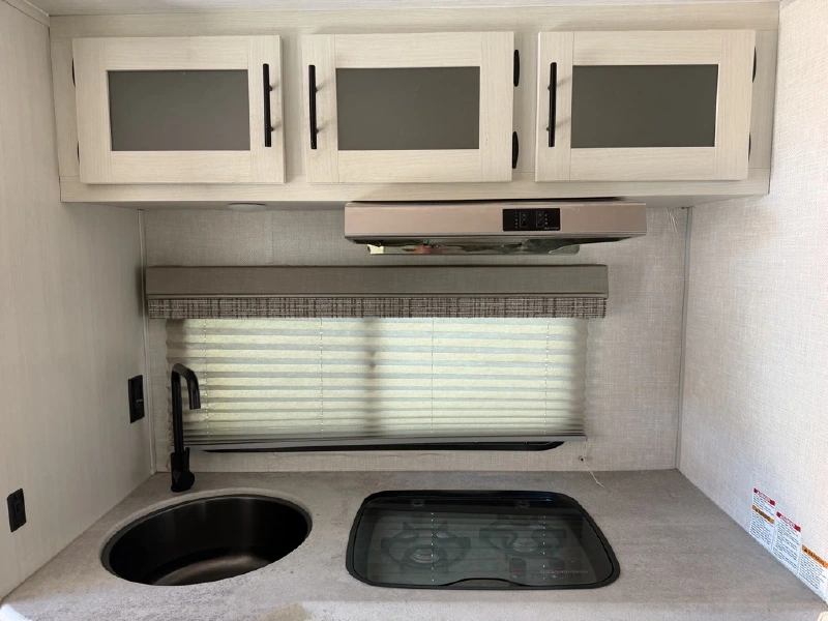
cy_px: 310
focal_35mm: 24
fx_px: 574
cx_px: 414
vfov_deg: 56.8
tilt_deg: -4.1
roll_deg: +0.6
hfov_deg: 71.6
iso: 200
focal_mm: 6.76
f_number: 1.78
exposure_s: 1/109
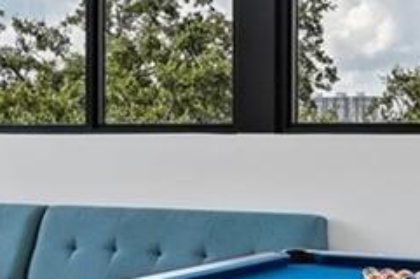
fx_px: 1084
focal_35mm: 93
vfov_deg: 14.7
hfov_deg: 21.9
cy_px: 146
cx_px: 204
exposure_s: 1/80
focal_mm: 14
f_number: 8
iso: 100
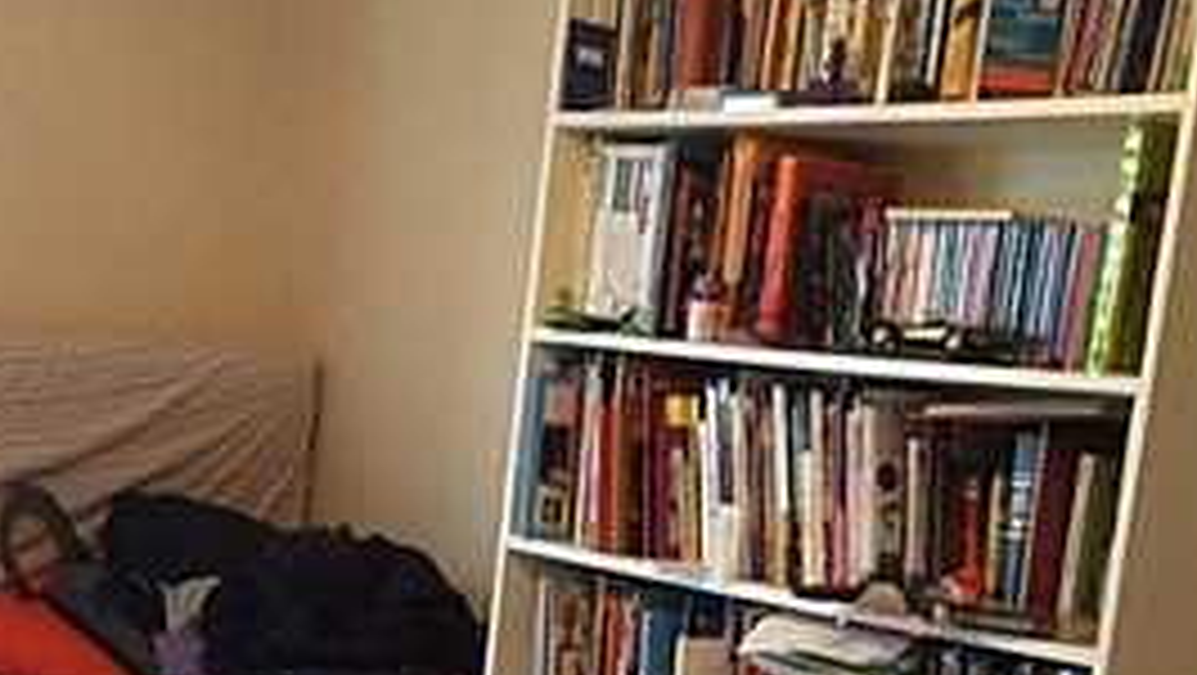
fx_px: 2414
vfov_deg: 15.5
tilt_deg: -11.2
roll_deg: -4.6
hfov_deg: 27.8
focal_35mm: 76
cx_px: 472
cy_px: 738
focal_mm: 4.15
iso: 250
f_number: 2.2
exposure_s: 1/30
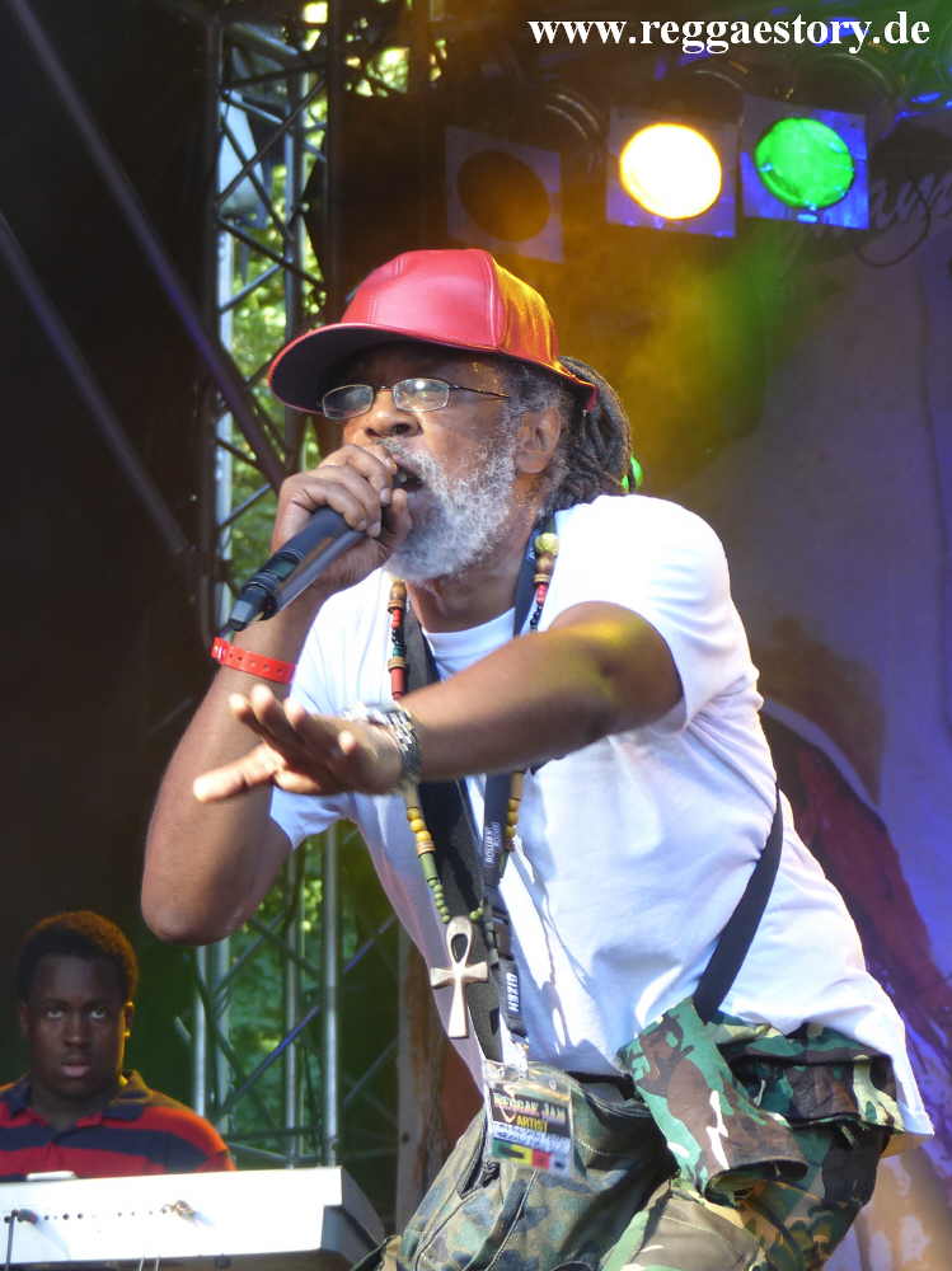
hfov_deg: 13.2
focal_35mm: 112
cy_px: 636
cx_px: 476
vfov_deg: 17.6
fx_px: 4110
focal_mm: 20.1
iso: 100
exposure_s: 1/80
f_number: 2.8
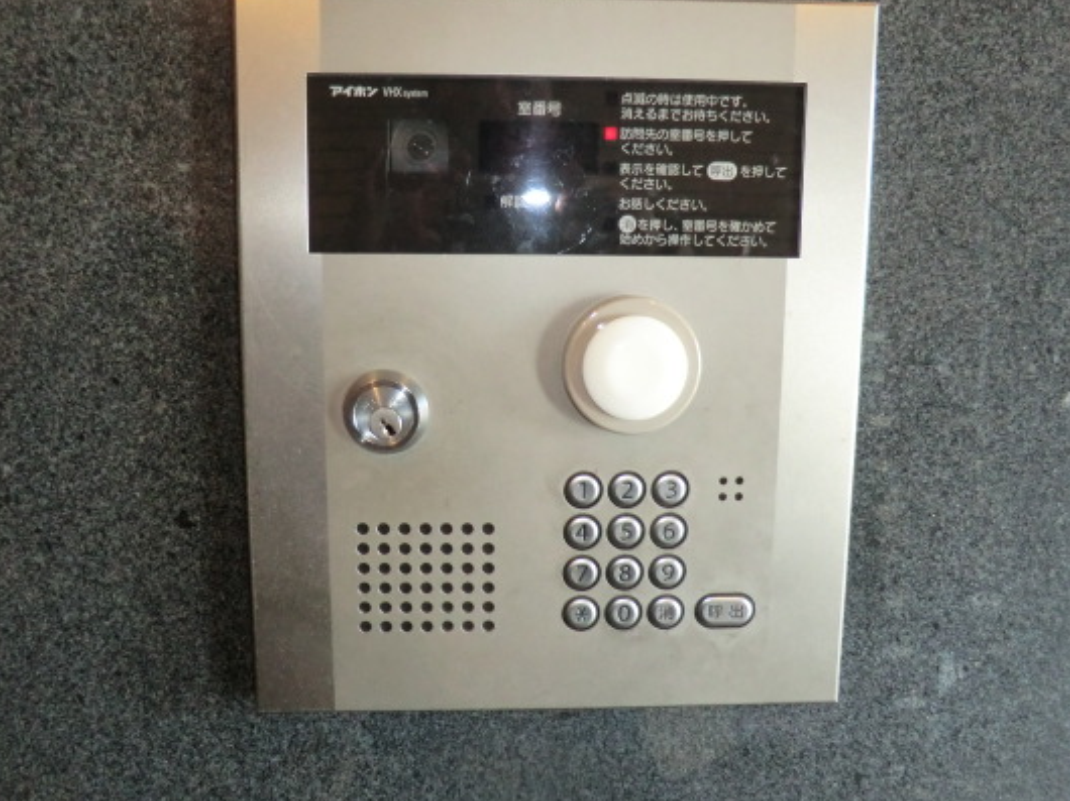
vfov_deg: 48.2
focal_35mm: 29
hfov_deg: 61.7
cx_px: 535
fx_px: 896
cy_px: 377
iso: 400
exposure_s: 1/30
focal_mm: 4.3
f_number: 3.2
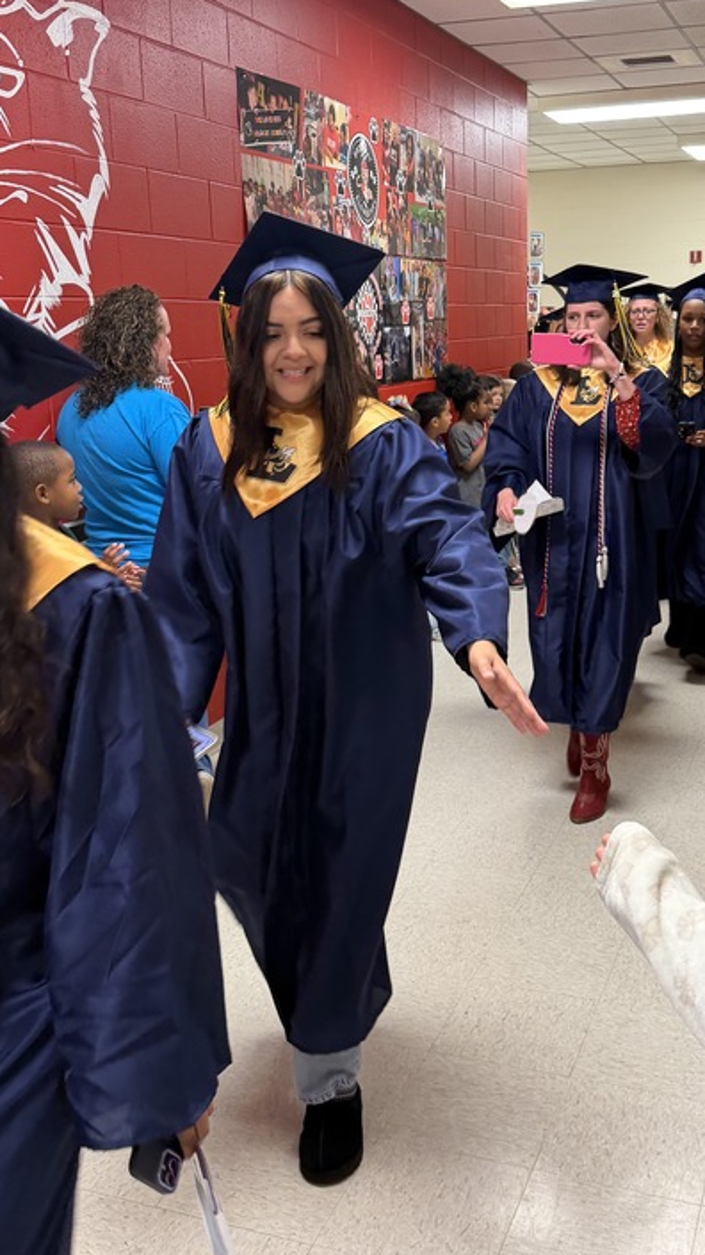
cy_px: 552
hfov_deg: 31.1
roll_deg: +2.0
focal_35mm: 38
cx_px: 422
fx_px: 1264
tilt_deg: -9.0
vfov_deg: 52.7
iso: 200
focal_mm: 6.76
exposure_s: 1/60
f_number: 1.78
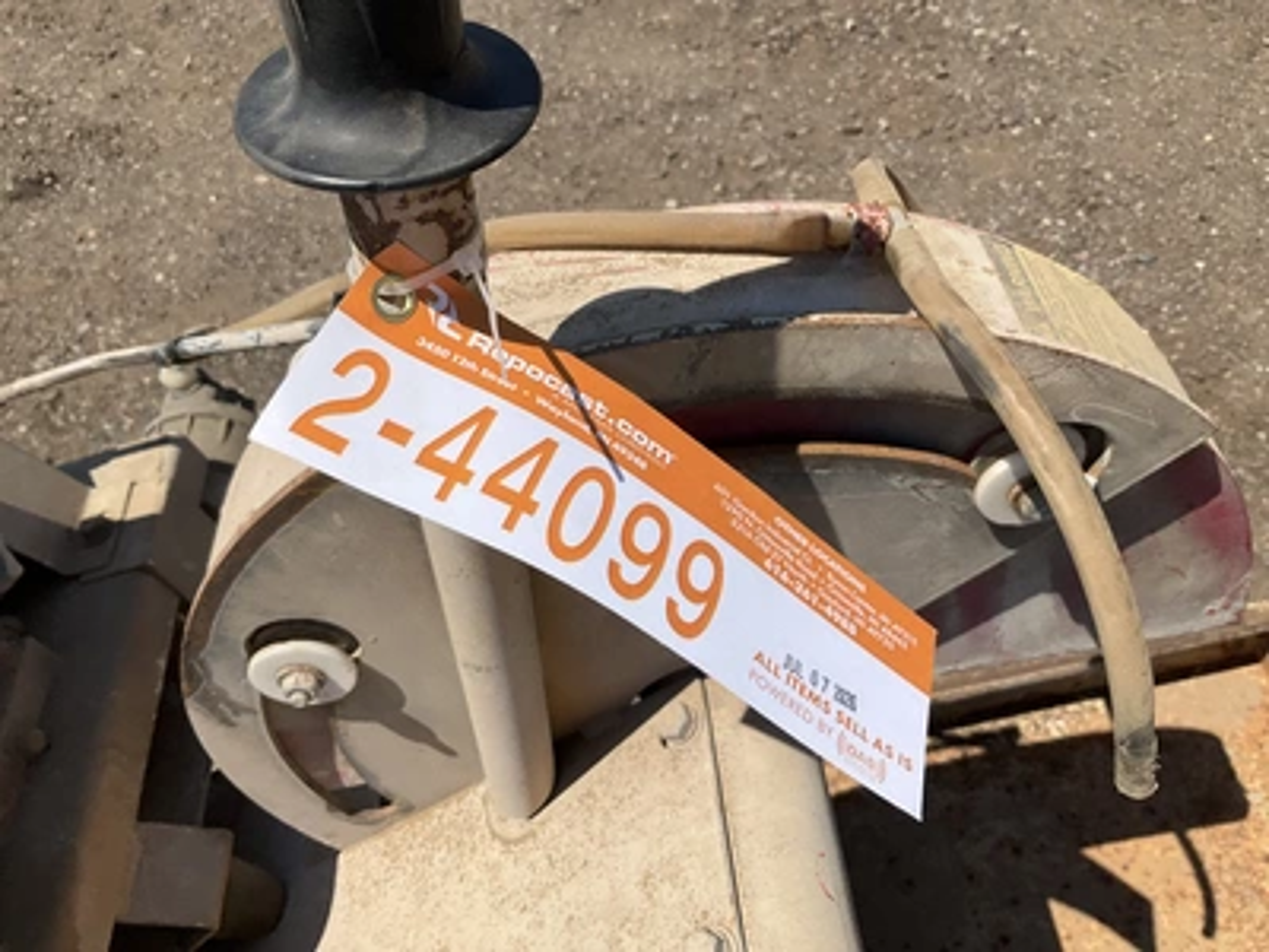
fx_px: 1063
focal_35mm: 29
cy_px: 476
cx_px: 634
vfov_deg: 48.2
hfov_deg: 61.7
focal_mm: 3
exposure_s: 1/3125
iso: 25
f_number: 1.8
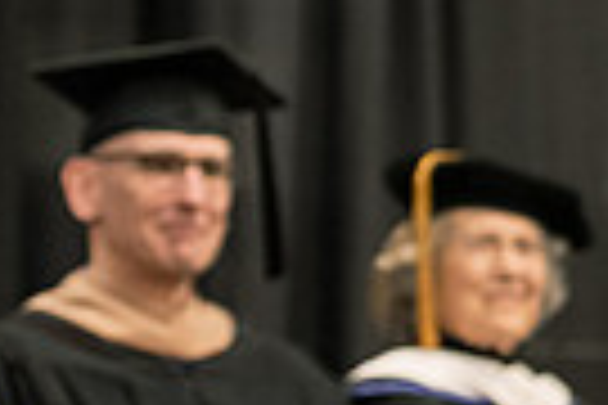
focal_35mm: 395
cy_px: -106
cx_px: 1275
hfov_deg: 5.1
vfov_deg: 3.5
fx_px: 6671
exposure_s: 1/200
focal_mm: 92
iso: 3200
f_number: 3.5
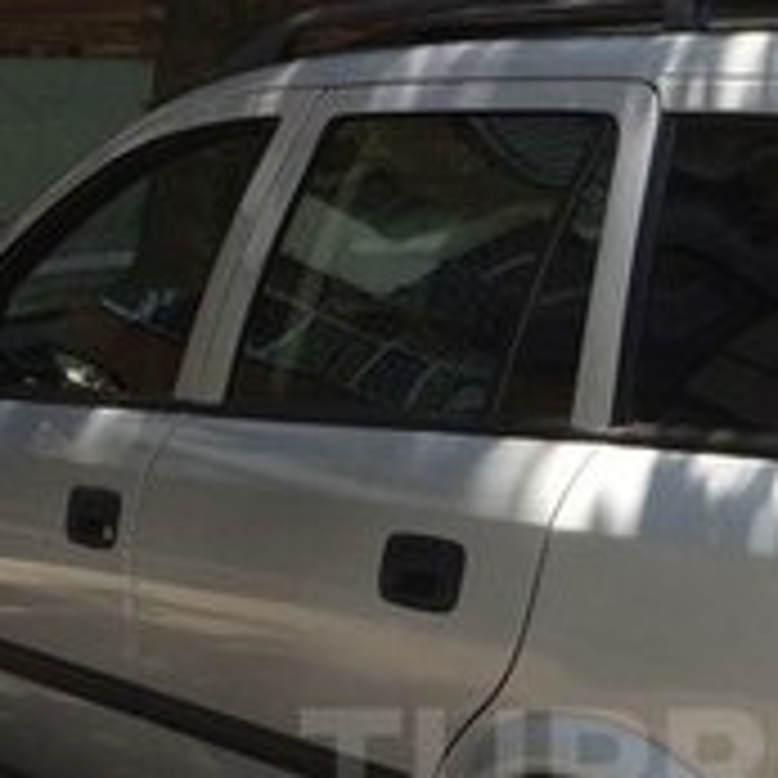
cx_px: 760
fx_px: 2492
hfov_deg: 17.4
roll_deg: -0.9
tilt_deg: -16.5
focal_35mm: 98
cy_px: 776
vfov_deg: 17.3
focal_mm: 4.15
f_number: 2.2
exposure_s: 1/261
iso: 32
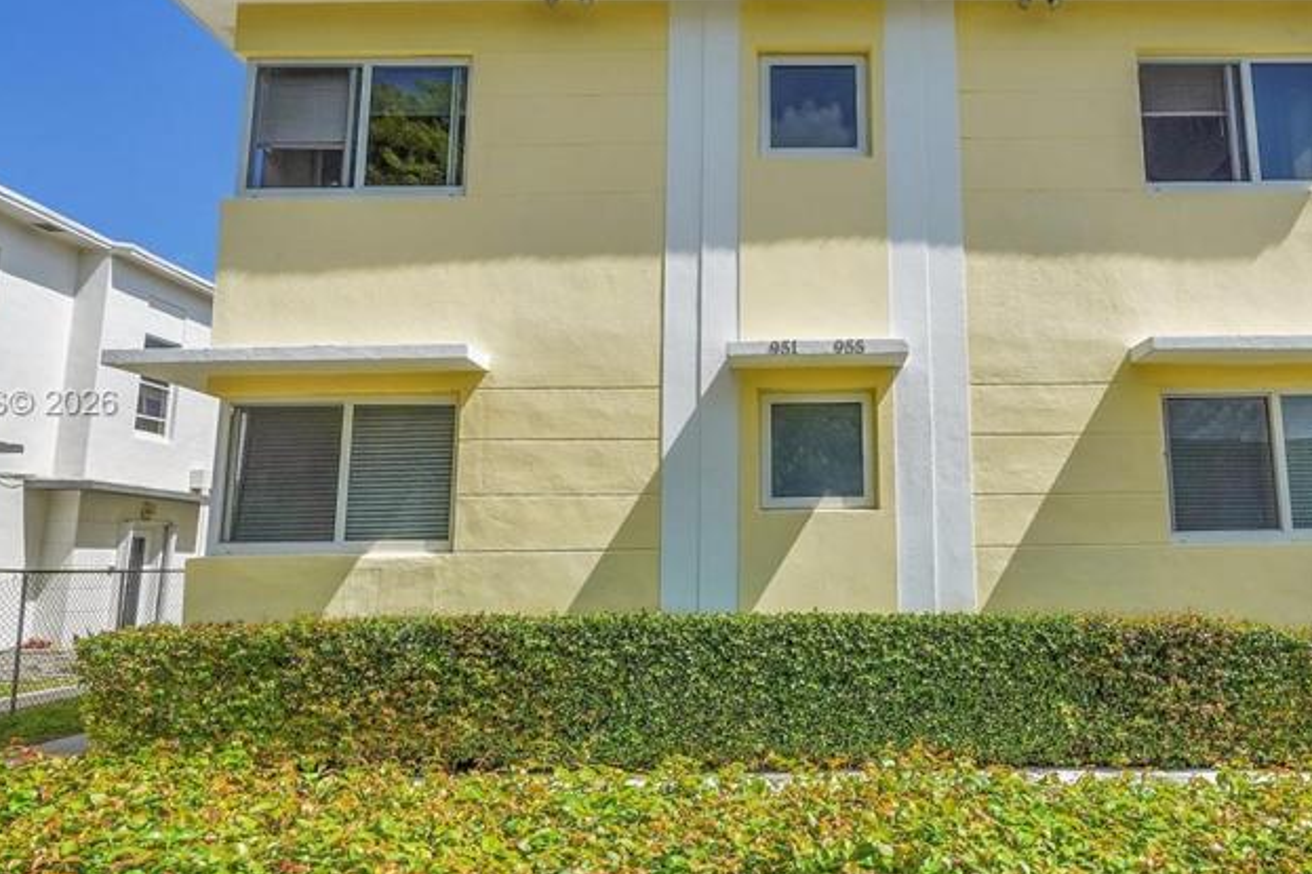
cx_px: 811
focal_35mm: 26
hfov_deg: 68.4
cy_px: 404
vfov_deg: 49.5
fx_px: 947
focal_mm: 15
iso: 400
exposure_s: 1/320
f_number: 8
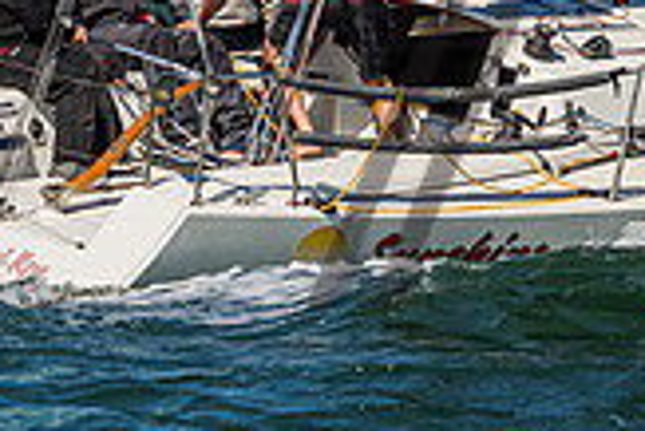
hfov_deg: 2.7
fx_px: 13682
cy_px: -156
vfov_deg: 1.8
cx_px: 290
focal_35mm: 763
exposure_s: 1/6400
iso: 400
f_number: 5.6
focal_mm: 185
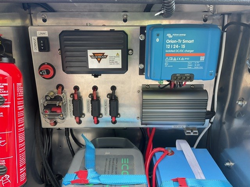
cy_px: 94
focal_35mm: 29
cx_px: 125
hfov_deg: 61.7
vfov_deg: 48.2
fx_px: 209
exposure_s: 1/100
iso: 25
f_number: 1.8
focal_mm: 3
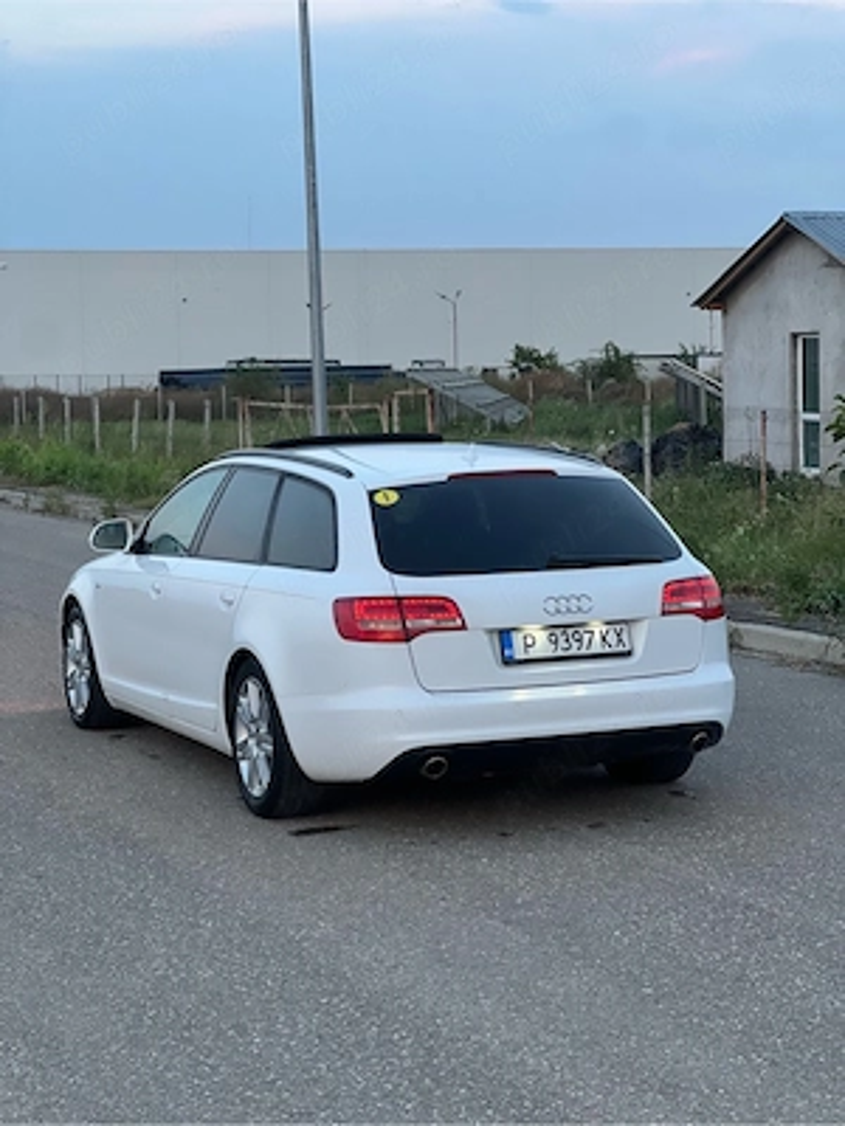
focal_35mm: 77
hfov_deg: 19.1
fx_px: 2506
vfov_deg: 25.3
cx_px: 422
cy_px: 563
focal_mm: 9
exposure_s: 1/100
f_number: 2.8
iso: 125
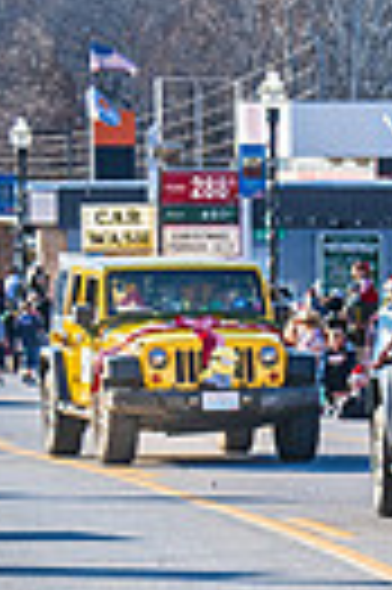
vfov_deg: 6.3
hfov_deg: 4.0
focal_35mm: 327
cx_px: 1365
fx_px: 5355
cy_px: 393
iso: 140
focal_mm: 60
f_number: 8
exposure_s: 1/400
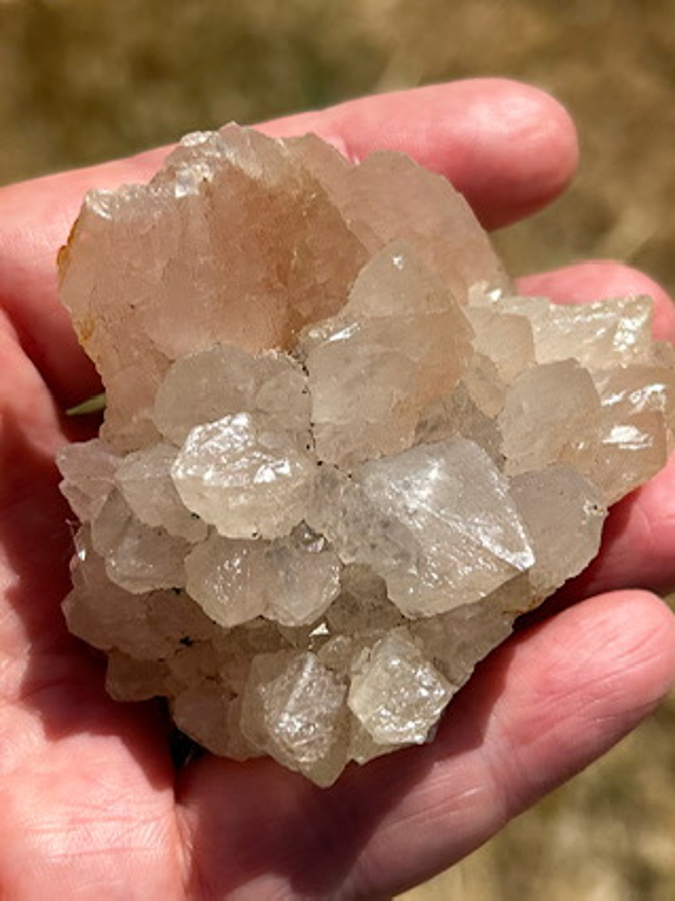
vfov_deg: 67.3
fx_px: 677
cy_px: 450
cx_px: 338
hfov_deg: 53.0
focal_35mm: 26
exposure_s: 1/6211
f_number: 1.5
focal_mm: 5.7
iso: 50
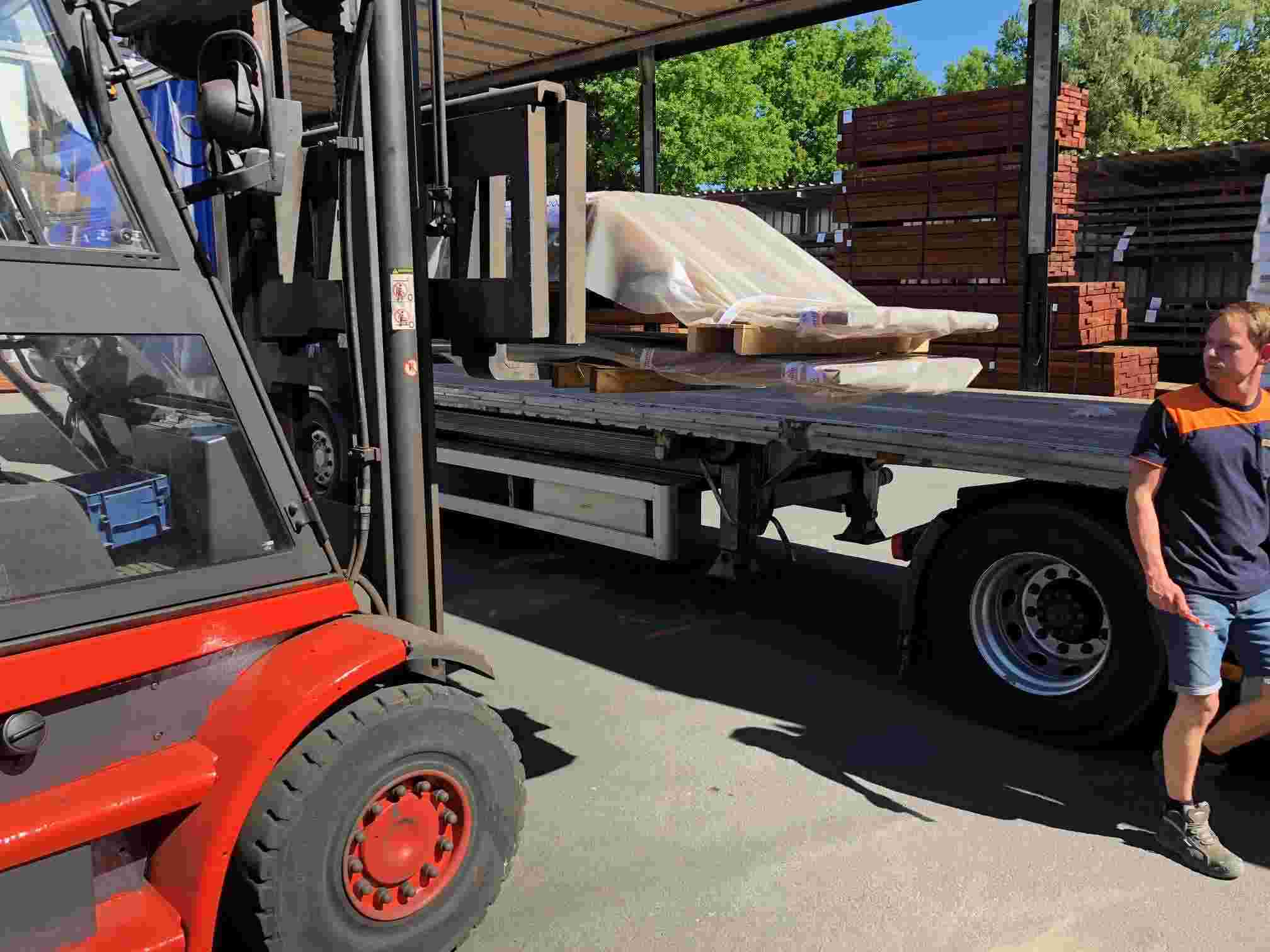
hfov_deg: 63.4
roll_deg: -2.0
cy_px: 476
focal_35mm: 28
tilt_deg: -9.1
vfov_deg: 49.7
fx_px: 1027
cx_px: 635
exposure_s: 1/484
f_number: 1.8
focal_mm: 3.99
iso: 20
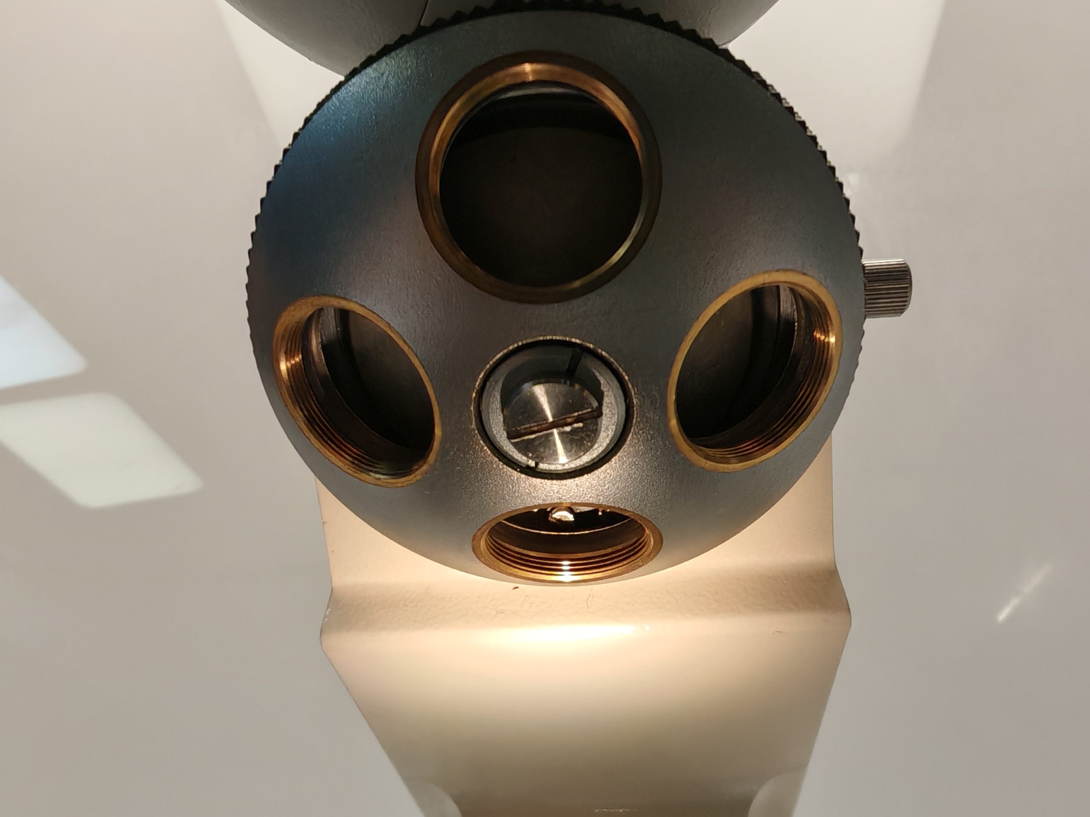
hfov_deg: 65.3
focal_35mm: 27
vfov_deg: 51.4
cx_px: 545
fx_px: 850
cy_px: 408
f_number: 2
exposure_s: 1/100
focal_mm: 1.82
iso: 80
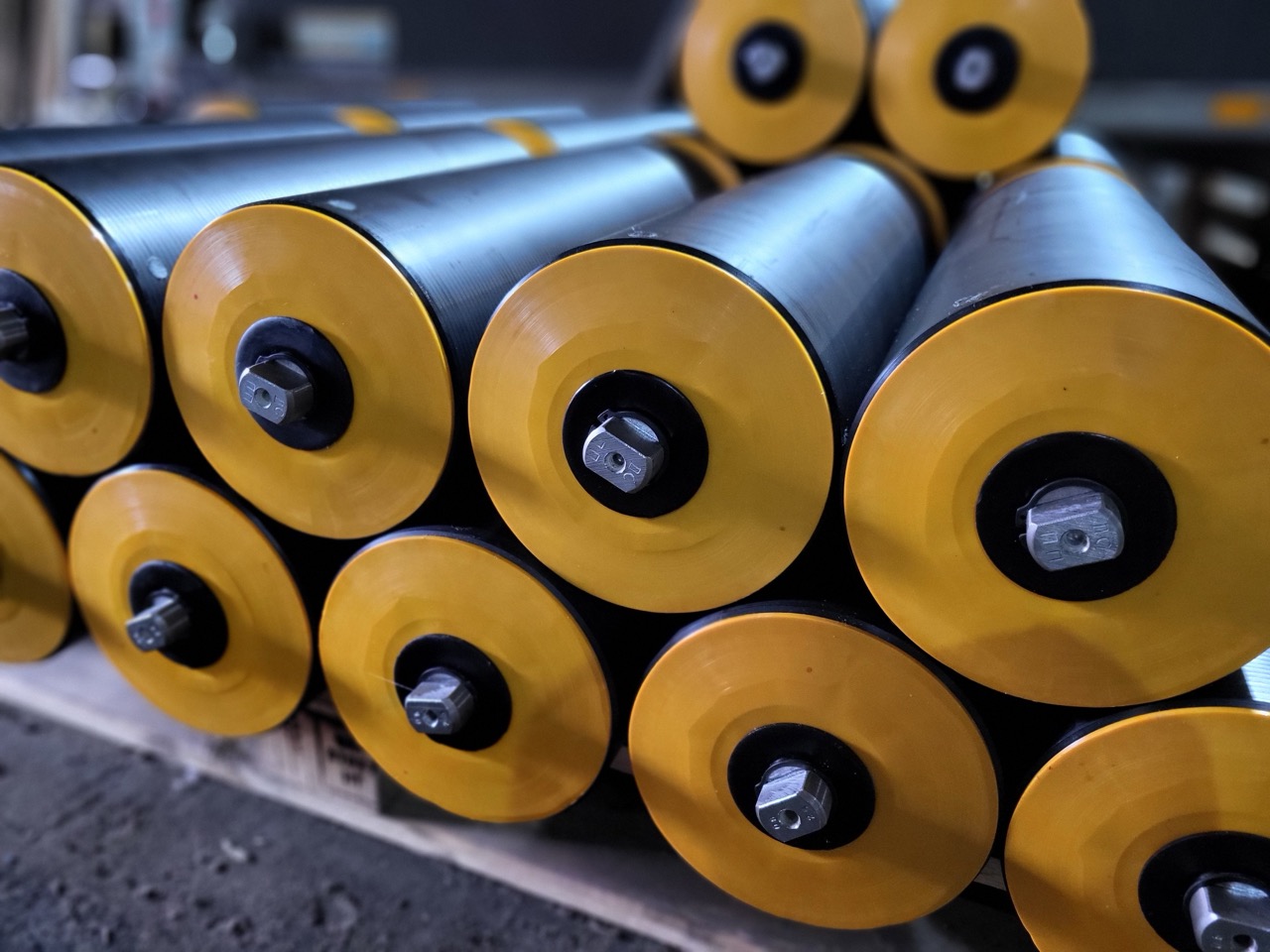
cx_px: 635
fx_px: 954
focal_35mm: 26
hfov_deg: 67.3
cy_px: 476
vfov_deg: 53.1
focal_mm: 5.4
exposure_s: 1/25
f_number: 1.8
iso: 500
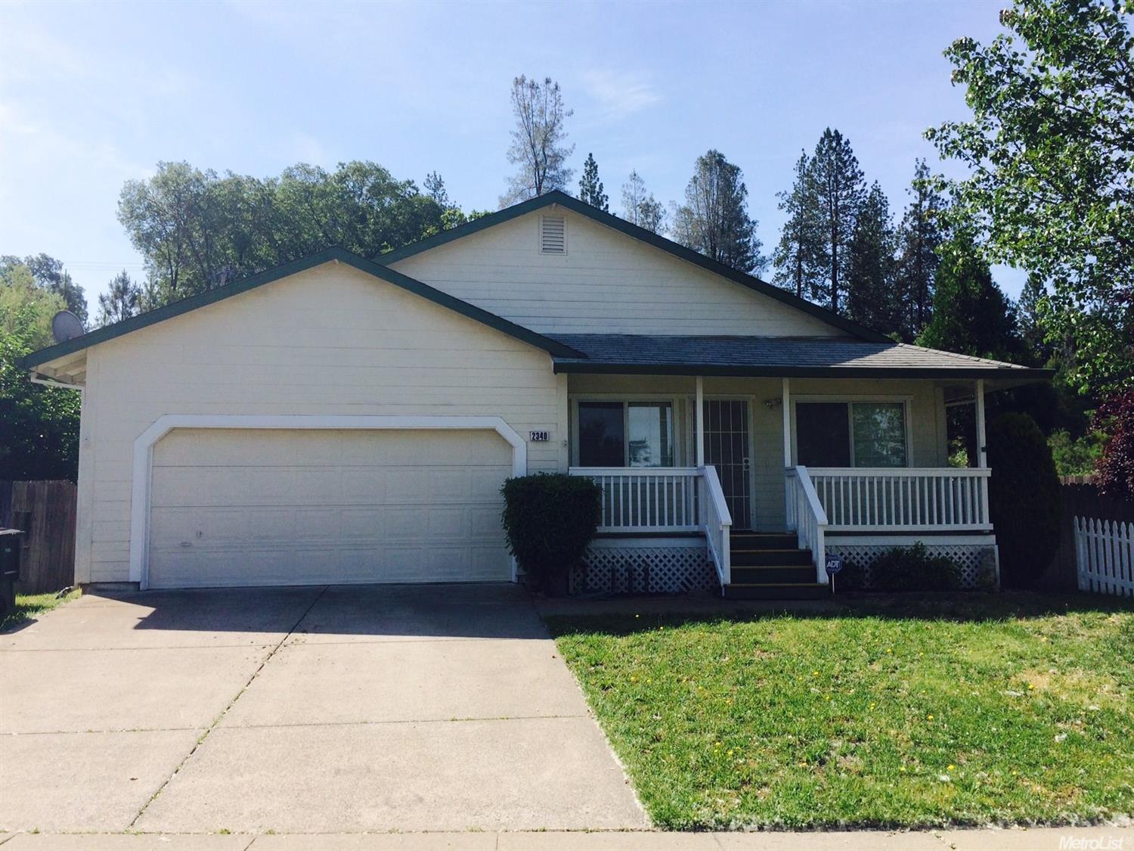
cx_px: 567
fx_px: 950
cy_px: 426
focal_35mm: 29
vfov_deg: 48.2
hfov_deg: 61.7
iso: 32
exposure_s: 1/2415
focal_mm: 4.15
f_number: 2.2
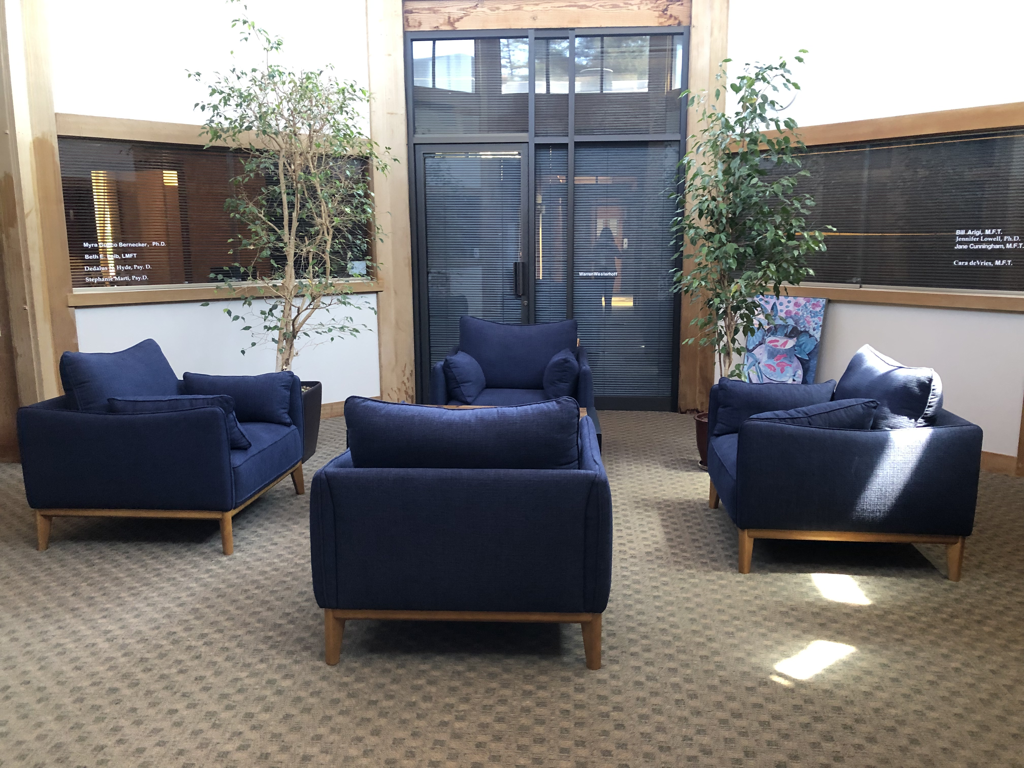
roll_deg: +1.0
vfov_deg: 49.7
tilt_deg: -11.9
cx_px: 512
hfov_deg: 63.4
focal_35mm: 28
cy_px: 384
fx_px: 828
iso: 64
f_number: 1.8
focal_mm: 3.99
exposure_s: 1/15
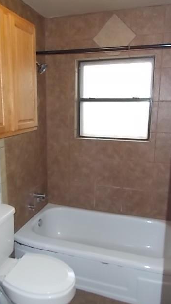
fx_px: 234
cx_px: 71
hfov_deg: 40.1
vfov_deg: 66.0
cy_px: 154
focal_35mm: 29
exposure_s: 1/25
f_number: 3.2
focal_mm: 4.6
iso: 200
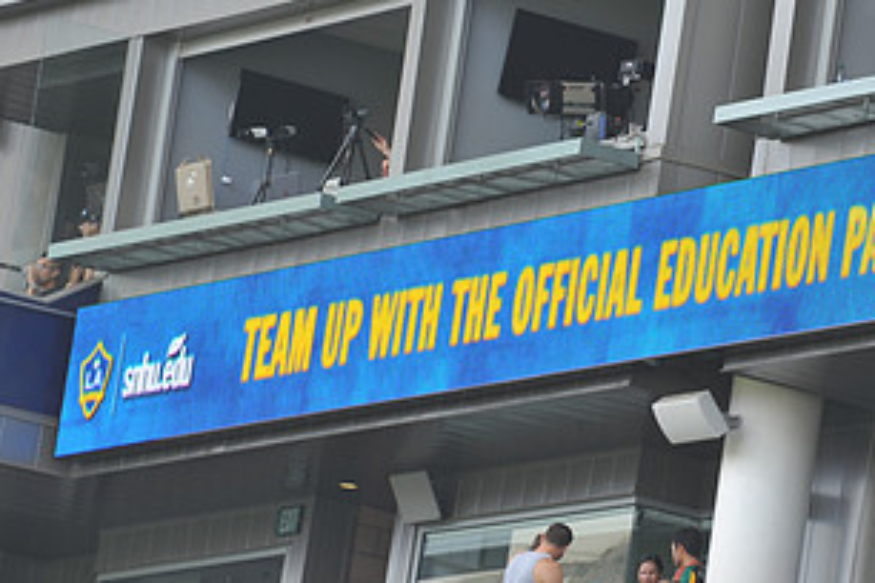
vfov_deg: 3.6
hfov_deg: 5.4
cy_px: 231
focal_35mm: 379
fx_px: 9211
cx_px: 683
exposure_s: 1/160
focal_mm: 200
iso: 200
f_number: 6.3
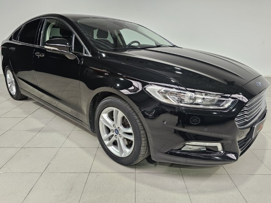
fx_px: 188
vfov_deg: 56.8
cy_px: 101
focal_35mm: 24
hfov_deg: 71.6
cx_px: 136
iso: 160
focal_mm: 6.3
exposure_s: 1/180
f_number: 1.7
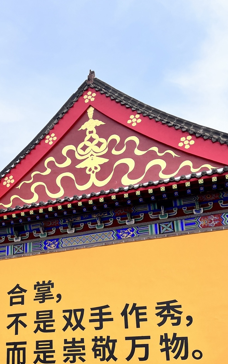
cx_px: 29
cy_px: 265
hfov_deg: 29.5
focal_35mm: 42
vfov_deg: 45.8
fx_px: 418
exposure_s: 1/3215
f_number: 1.6
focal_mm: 5.1
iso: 50
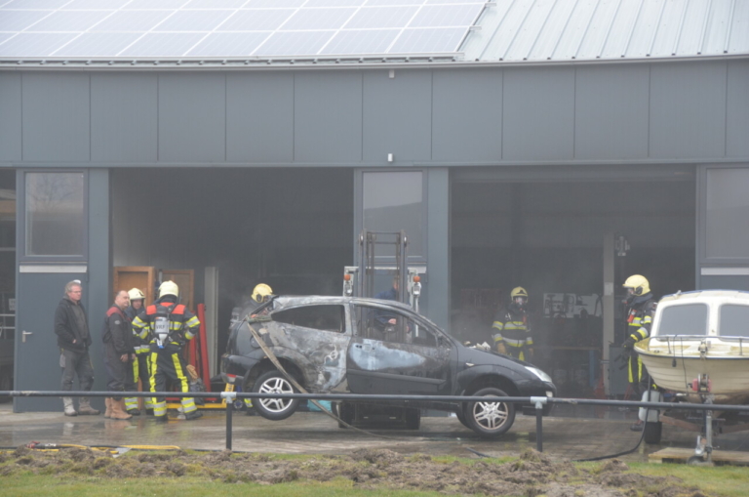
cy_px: 248
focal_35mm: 93
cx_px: 374
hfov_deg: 21.9
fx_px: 1931
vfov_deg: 14.6
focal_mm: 62
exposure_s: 1/250
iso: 400
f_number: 4.8
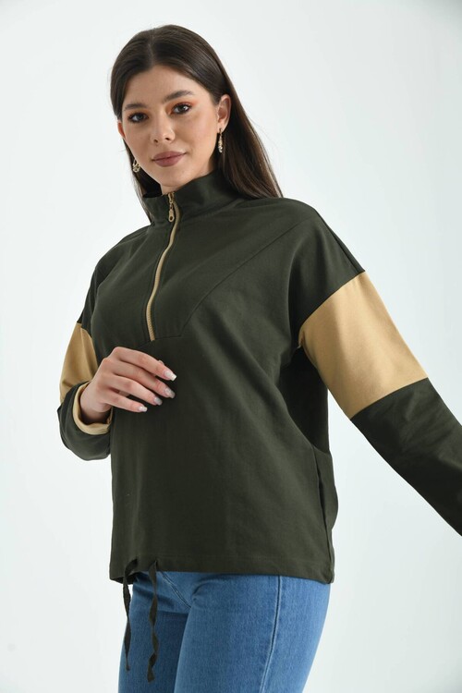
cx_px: 231
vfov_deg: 36.2
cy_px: 346
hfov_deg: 24.6
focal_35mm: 55
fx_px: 1059
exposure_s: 1/125
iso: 100
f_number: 6.3
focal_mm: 55
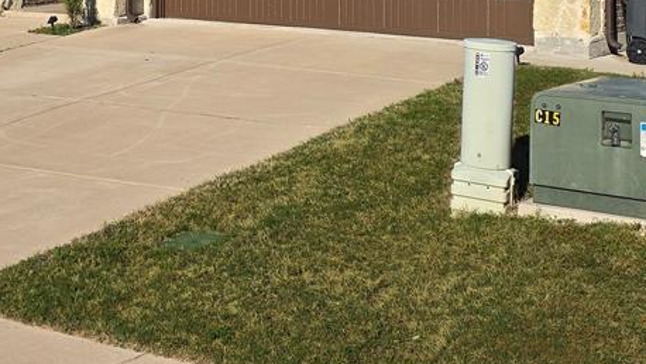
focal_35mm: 56
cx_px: 234
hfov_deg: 36.9
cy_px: -165
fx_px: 960
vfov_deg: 19.1
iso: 12
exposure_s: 1/580
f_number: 1.7
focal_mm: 6.3
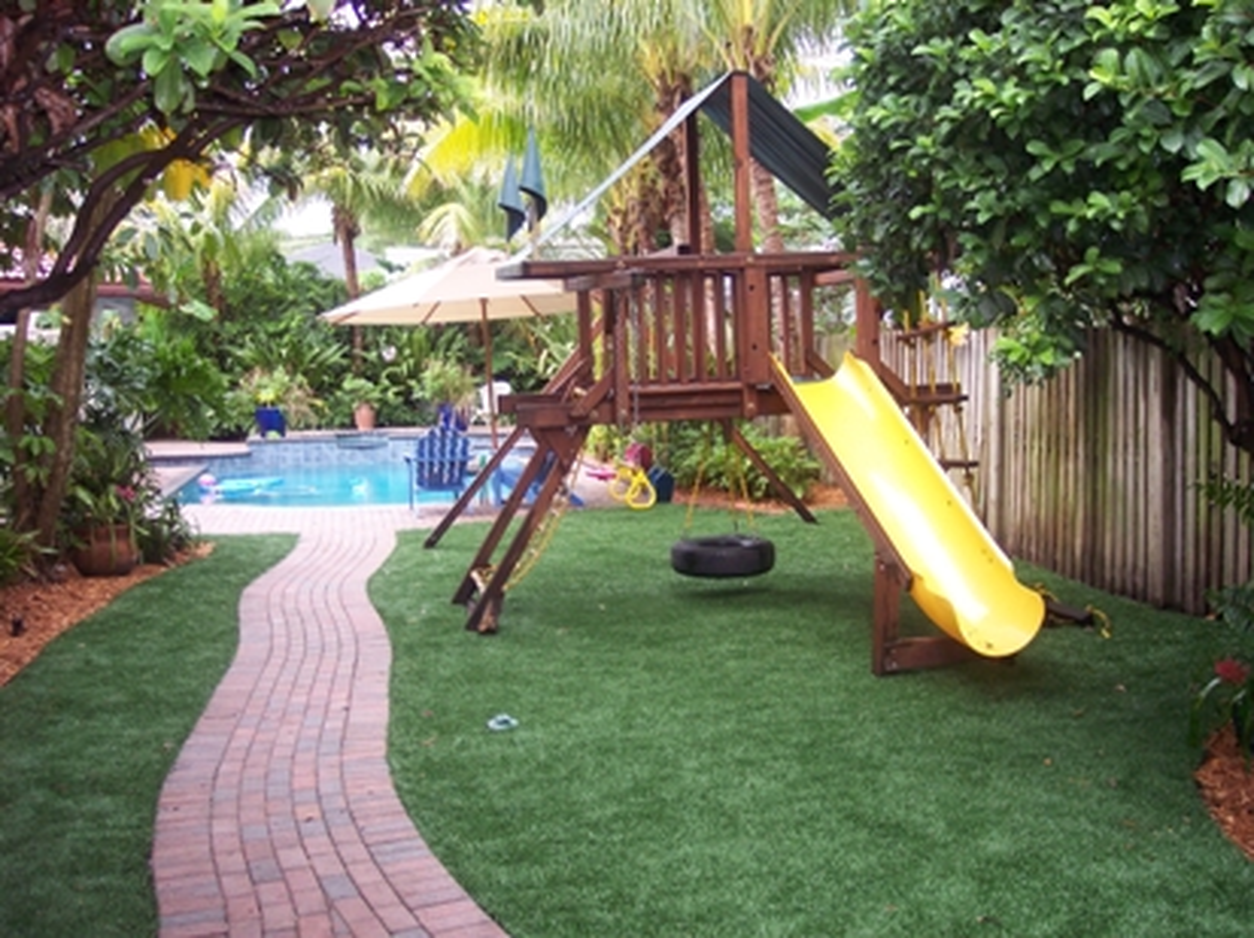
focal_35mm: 38
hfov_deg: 49.0
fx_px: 1375
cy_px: 469
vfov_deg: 37.7
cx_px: 627
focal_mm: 8
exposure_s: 1/60
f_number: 2.8
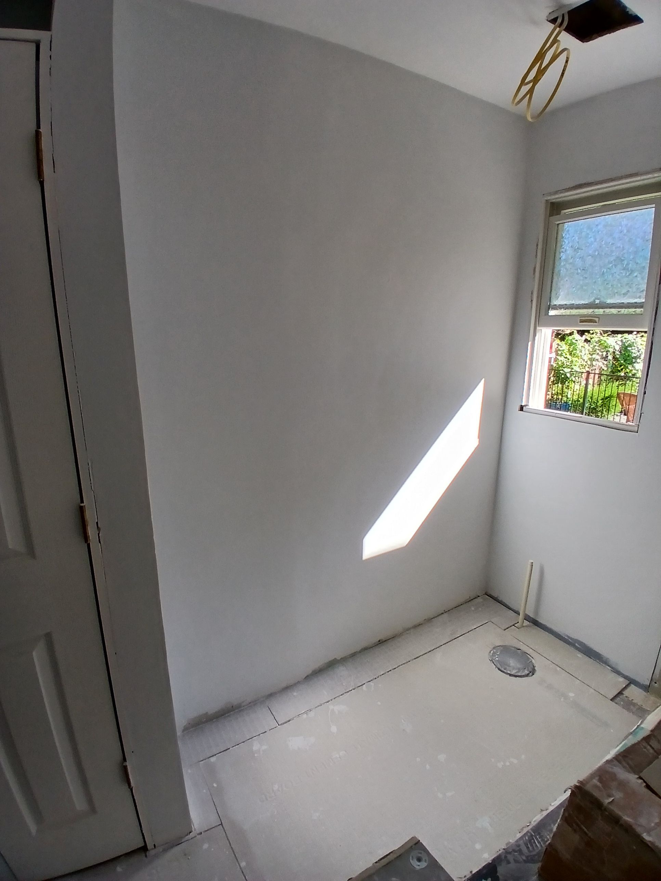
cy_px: 440
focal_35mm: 17
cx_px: 330
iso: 50
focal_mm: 1.4
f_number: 2.2
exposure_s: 1/120
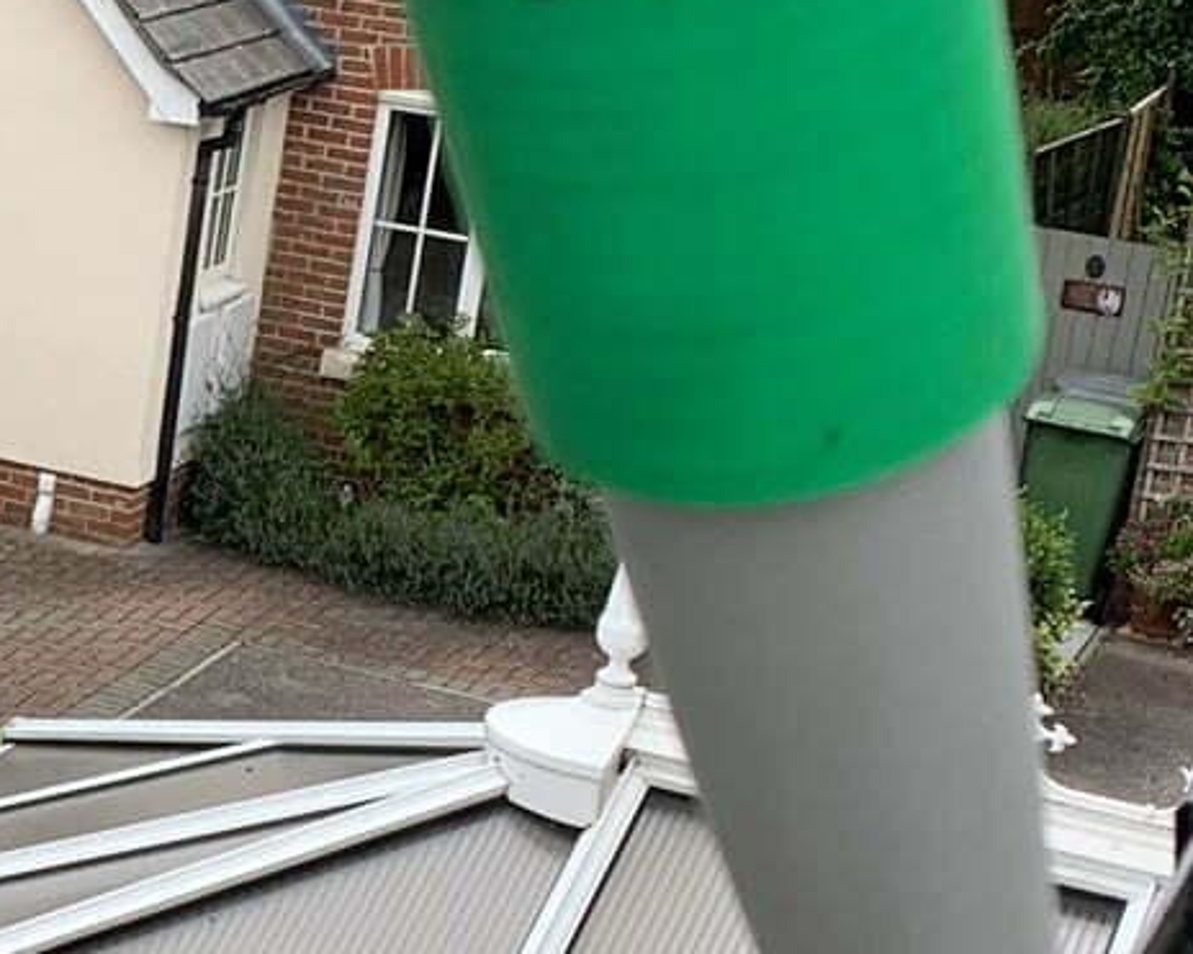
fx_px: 3954
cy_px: 584
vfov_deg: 13.7
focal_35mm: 112
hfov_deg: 16.0
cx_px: -478
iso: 25
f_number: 1.8
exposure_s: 1/492
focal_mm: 4.25
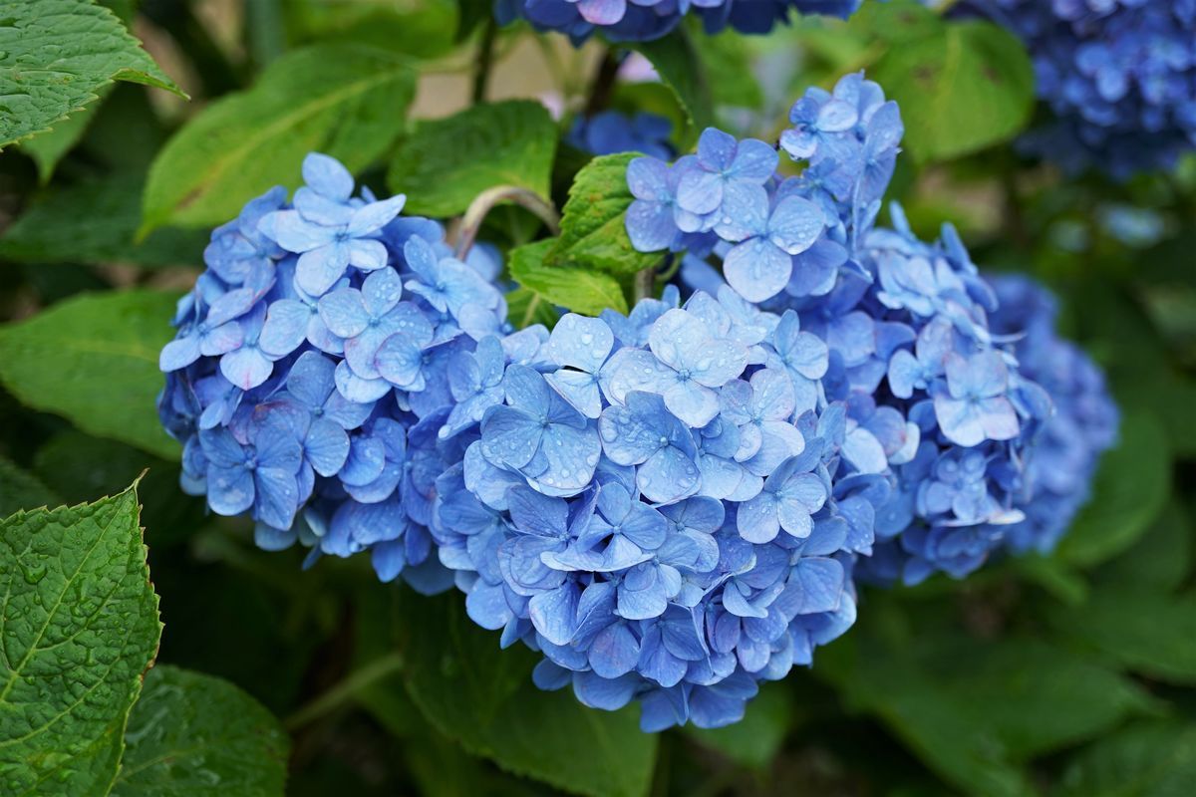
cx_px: 598
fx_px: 1495
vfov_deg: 29.9
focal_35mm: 45
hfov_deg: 43.6
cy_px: 398
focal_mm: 30
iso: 100
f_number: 4
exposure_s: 1/200
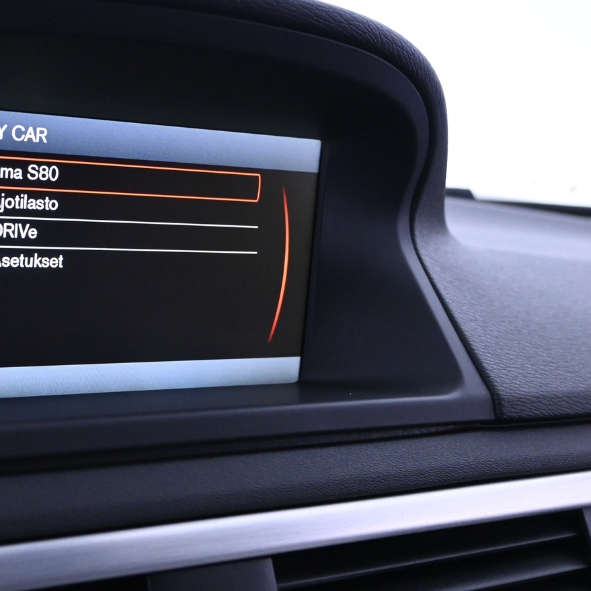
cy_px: 283
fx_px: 908
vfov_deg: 36.1
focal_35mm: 47
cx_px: 151
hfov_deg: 35.3
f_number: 3.8
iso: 2500
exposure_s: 1/30
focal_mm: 20
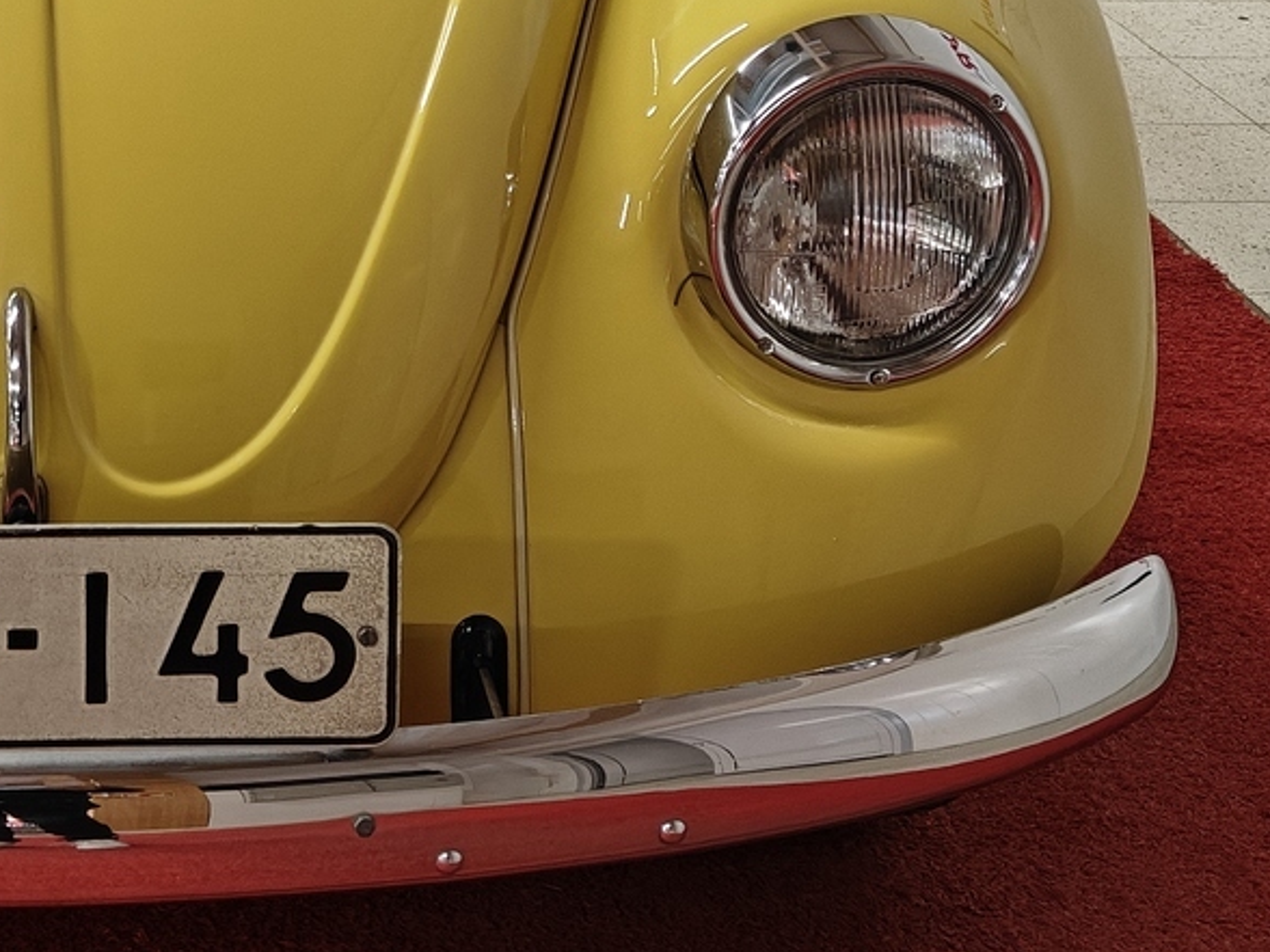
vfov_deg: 20.2
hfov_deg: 26.2
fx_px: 2605
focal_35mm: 71
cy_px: 30
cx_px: 39
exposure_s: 1/100
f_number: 1.8
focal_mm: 5.59
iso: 100
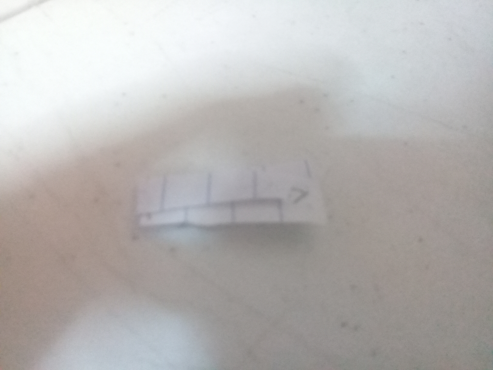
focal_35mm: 31
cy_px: 185
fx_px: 442
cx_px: 246
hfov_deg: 58.4
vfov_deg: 45.4
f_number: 2.2
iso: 1250
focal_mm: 3.3
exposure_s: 1/17
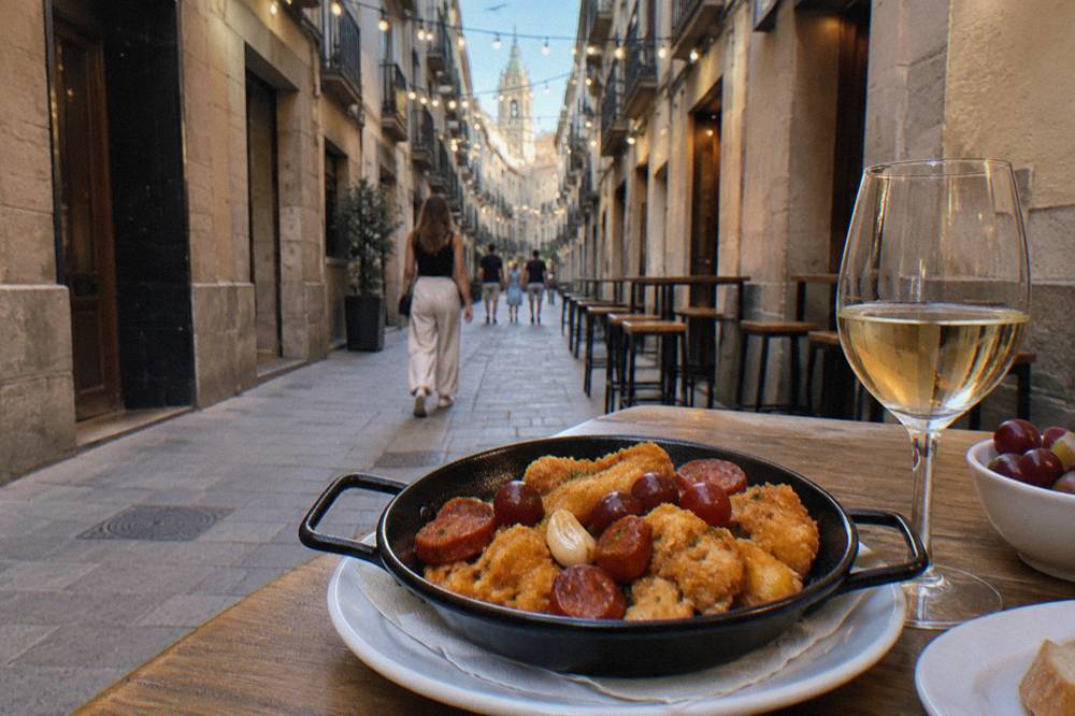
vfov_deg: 33.4
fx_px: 1194
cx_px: 538
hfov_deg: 48.5
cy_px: 358
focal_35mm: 40
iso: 800
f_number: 7.1
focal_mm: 40
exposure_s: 1/30
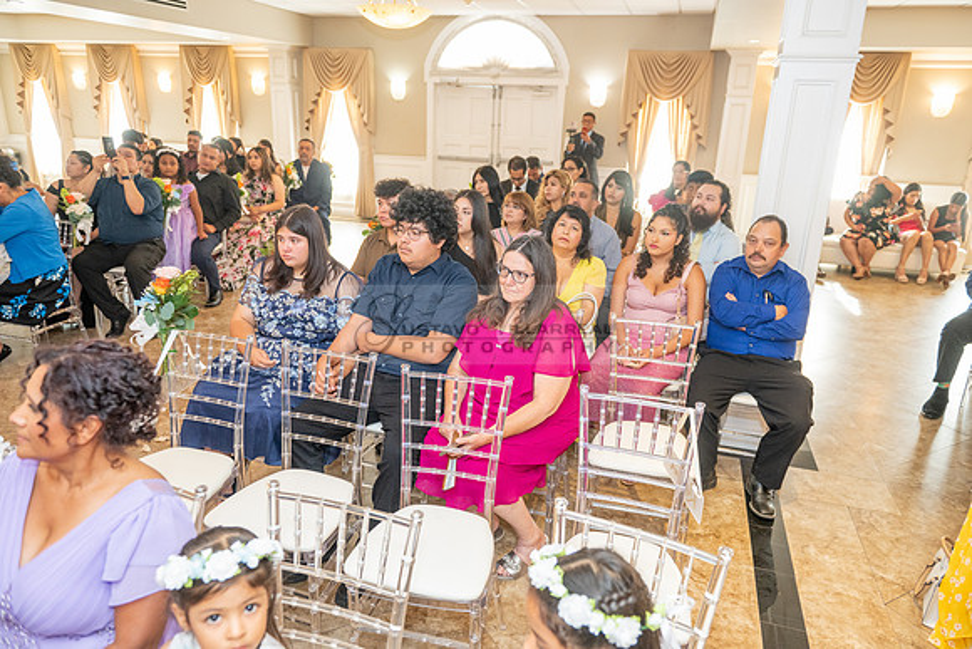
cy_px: 324
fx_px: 648
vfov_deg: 53.2
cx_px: 486
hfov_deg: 73.7
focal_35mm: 24
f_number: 3.5
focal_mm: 24
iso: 1250
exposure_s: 1/200
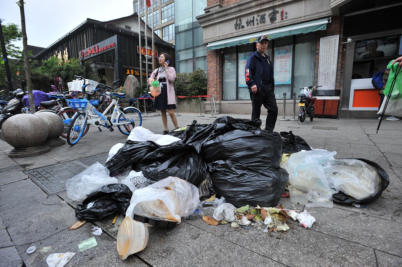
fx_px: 190
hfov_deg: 93.3
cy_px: 134
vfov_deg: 70.3
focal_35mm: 17
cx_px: 201
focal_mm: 17
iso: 200
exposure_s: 1/160
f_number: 6.3
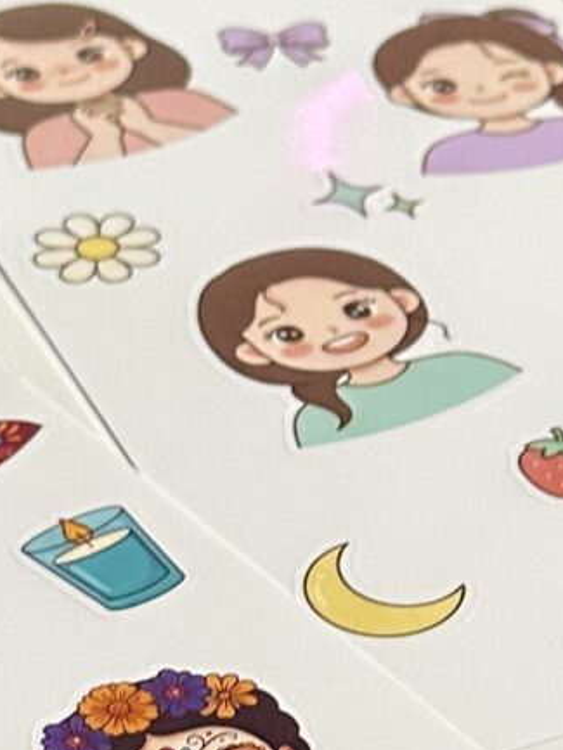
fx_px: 3078
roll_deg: -1.6
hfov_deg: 10.4
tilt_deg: -39.2
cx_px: 405
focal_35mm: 142
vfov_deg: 13.8
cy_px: 608
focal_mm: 6.86
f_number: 1.78
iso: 250
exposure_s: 1/50
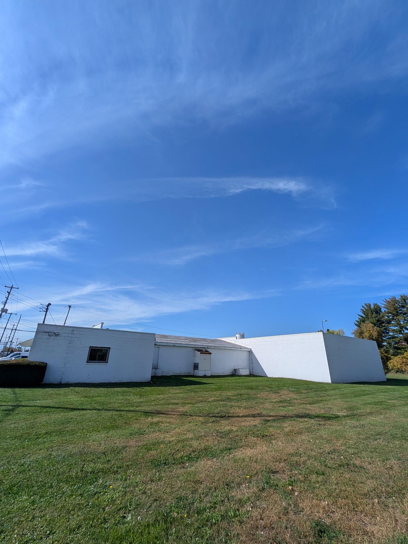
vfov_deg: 106.1
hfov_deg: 89.9
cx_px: 203
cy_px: 262
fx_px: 204
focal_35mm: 13
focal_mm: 2.02
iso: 50
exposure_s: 1/3663
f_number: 1.7
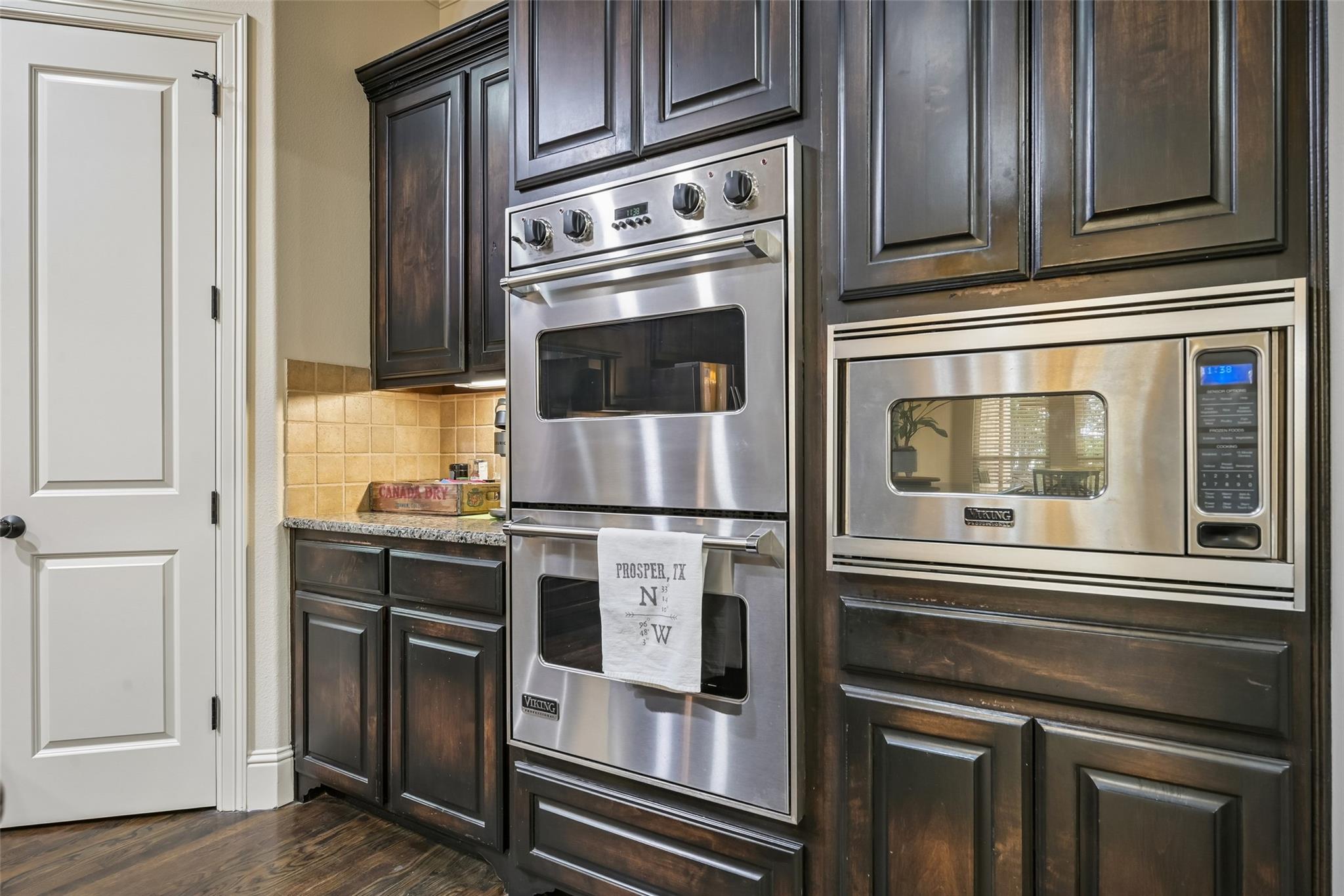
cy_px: 448
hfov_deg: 86.9
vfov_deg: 64.5
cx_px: 672
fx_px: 709
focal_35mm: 19
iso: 250
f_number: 9
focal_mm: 19
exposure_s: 1/1.67
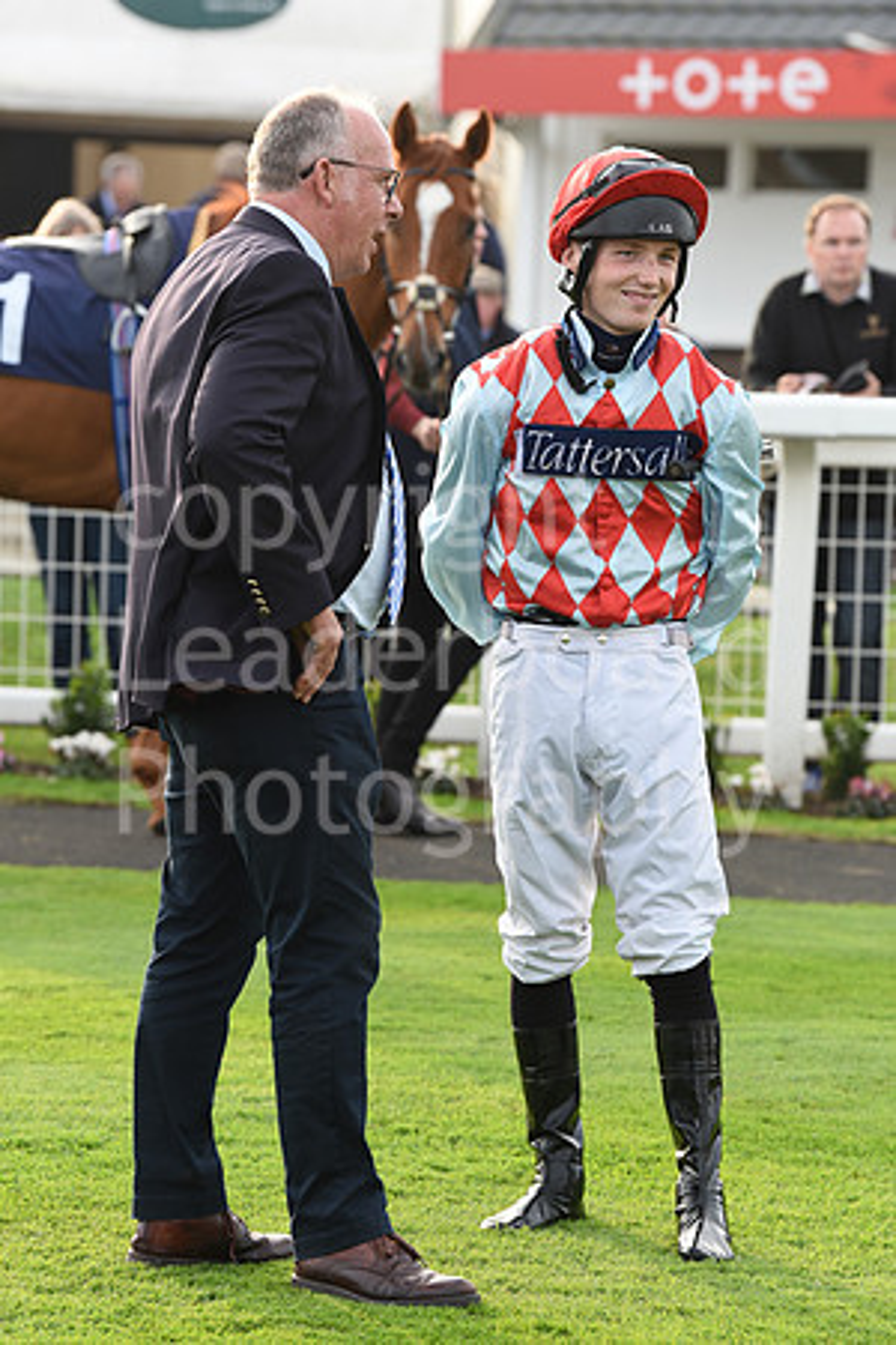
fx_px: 6719
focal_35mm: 180
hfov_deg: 7.6
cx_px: 448
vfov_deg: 11.4
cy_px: 672
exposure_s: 1/500
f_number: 5.6
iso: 640
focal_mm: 180
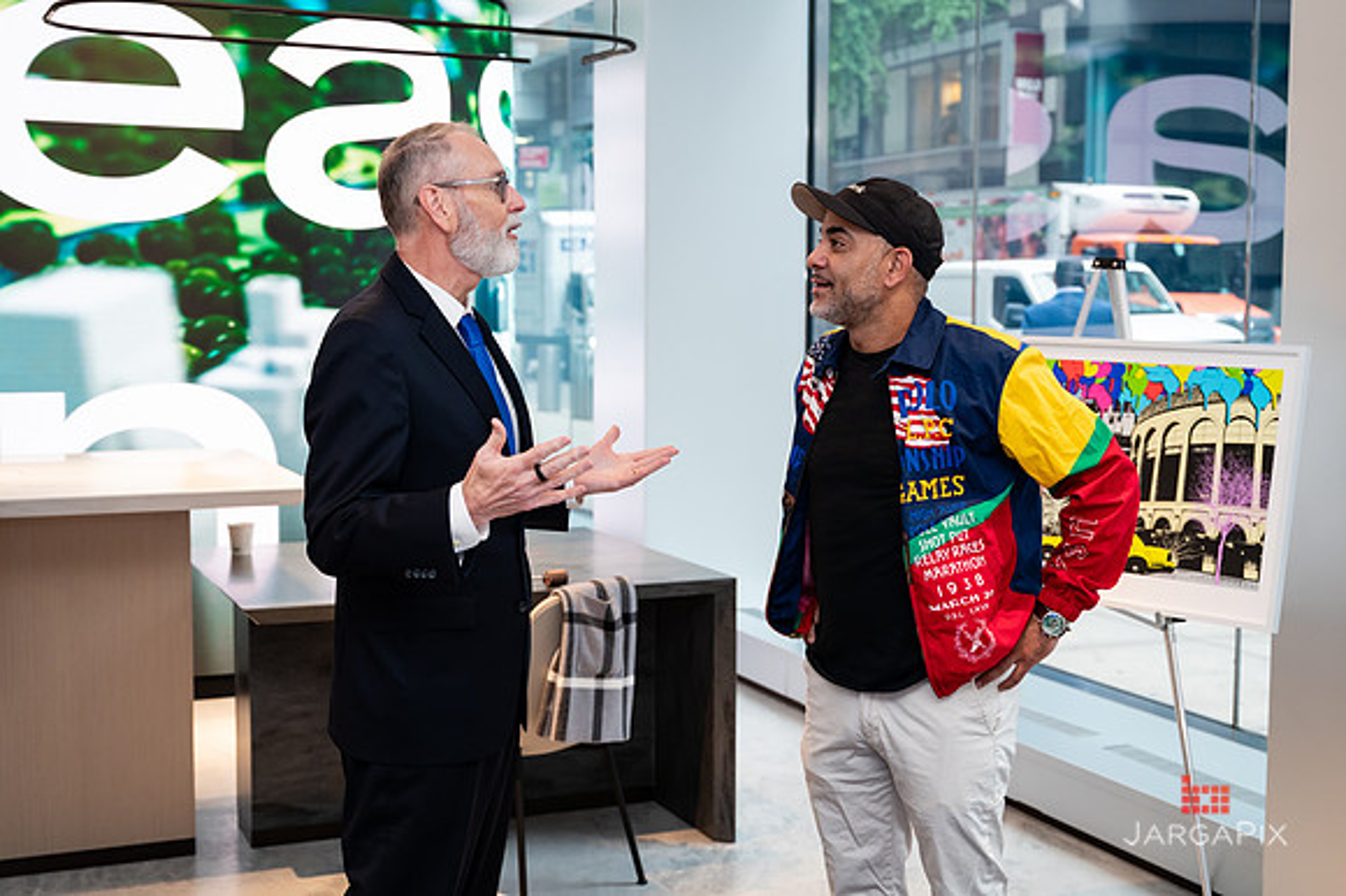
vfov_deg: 29.5
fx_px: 1700
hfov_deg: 43.2
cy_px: 425
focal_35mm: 45
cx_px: 673
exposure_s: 1/160
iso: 1000
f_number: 4
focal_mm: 43
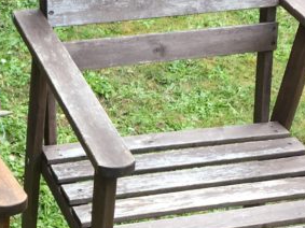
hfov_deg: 18.4
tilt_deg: -34.1
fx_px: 925
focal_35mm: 105
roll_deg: -2.7
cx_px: 36
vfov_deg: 13.9
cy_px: 223
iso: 25
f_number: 2.2
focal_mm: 4.15
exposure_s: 1/269
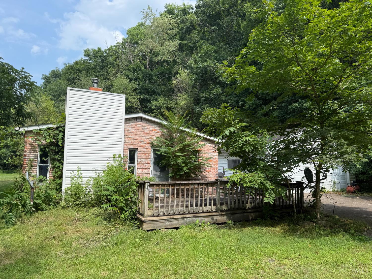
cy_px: 140
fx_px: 258
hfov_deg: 71.6
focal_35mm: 24
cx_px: 186
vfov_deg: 56.8
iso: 80
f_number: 1.78
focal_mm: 6.76
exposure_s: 1/2000
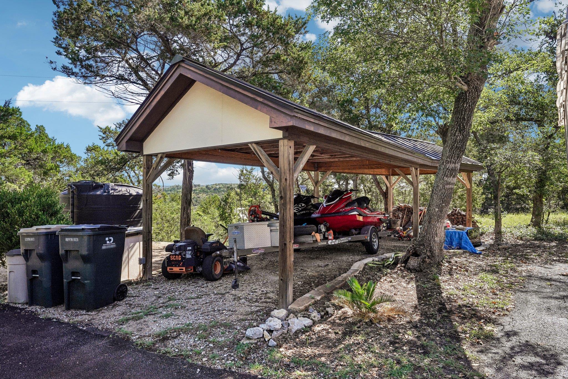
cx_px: 284
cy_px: 190
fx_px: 295
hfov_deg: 87.8
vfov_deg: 65.4
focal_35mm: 19
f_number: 8
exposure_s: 1/640
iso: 400
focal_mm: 18.7
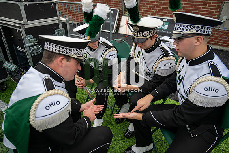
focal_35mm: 24
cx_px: 114
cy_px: 76
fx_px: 153
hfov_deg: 73.7
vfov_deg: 53.2
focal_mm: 24
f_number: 2.8
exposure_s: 1/500
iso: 200
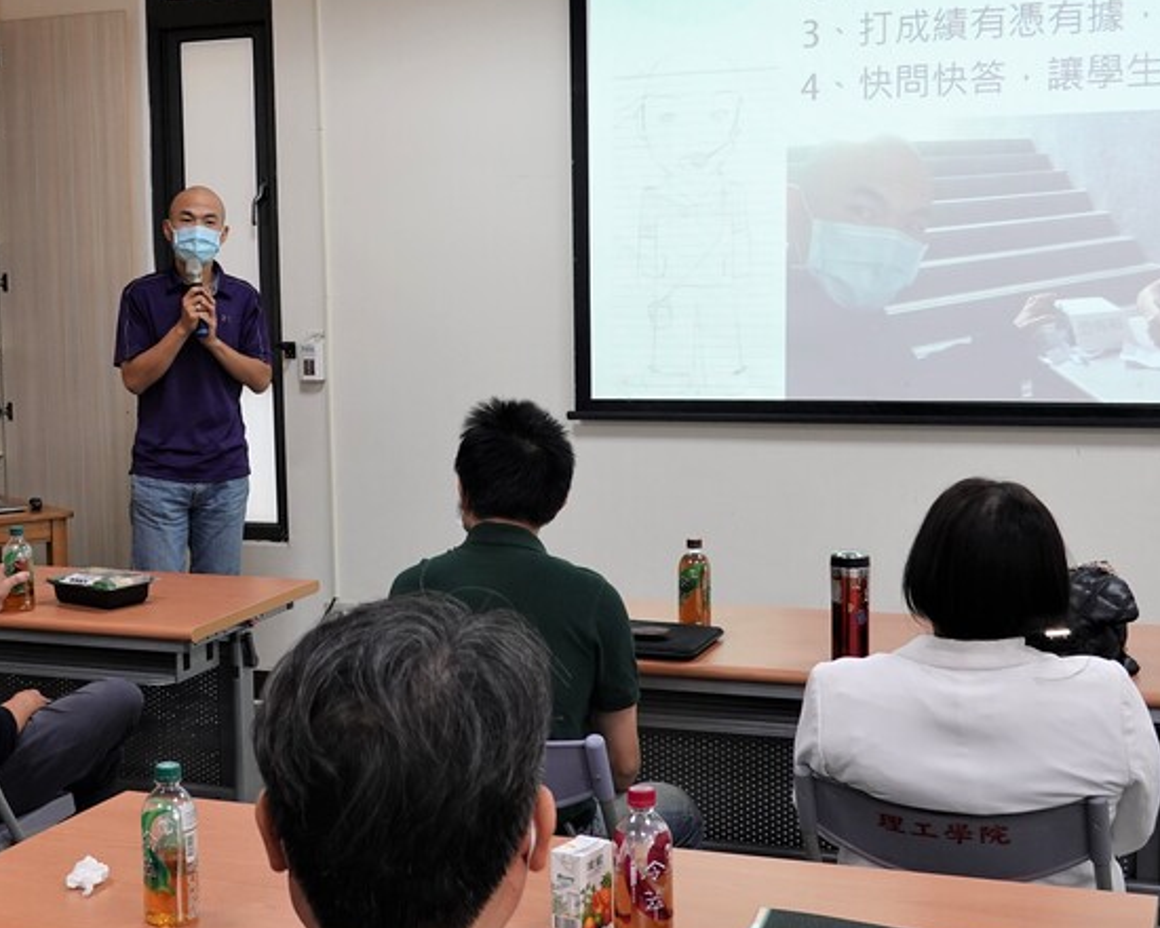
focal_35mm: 58
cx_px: 403
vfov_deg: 26.2
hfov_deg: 32.3
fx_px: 1991
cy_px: 406
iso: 320
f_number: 4
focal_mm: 12.51
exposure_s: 1/40
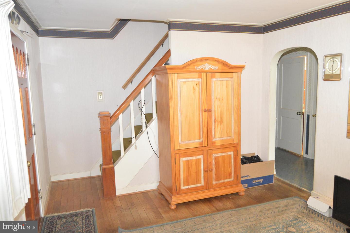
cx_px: 175
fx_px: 262
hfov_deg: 67.4
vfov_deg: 47.8
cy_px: 116
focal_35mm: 27
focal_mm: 18
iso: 2800
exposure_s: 1/60
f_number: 3.5
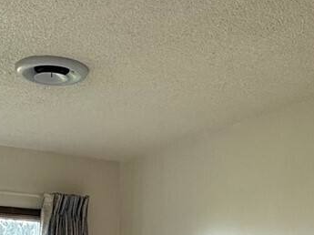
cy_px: 322
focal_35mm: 65
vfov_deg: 20.2
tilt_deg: -4.8
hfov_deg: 29.6
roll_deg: -2.1
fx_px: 589
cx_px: 95
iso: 200
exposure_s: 1/120
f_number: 2.2
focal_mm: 2.22
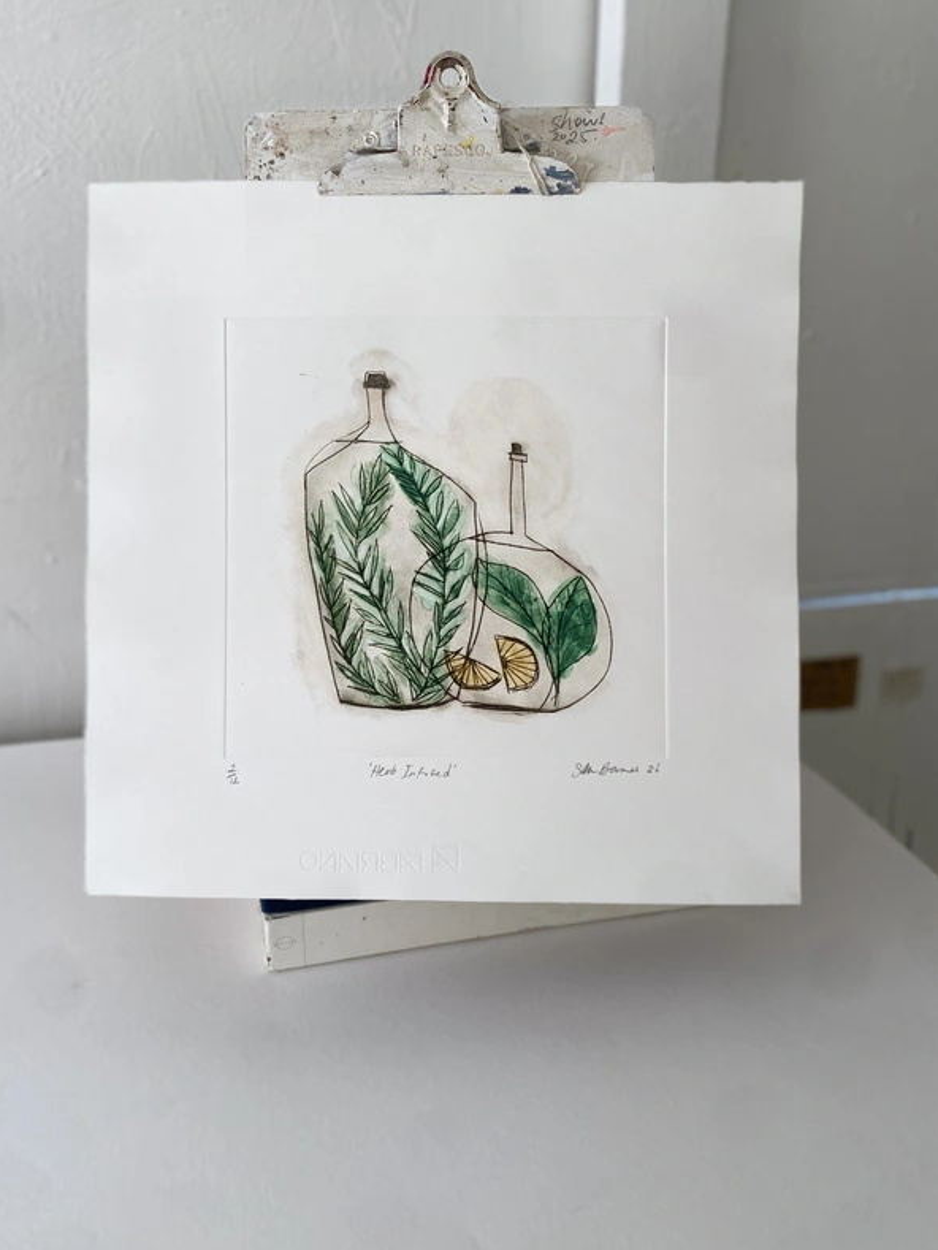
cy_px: 619
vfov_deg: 61.7
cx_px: 417
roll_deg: +1.6
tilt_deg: -18.8
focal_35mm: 29
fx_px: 1047
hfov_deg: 48.2
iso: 32
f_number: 1.8
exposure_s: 1/333
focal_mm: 4.25
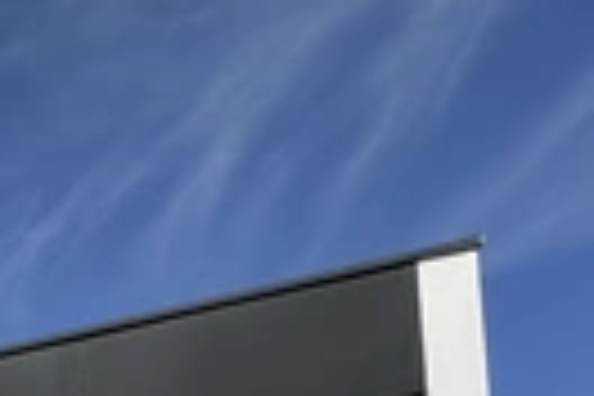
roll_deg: +1.1
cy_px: 747
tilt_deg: +4.0
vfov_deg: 18.6
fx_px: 874
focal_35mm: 53
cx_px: -432
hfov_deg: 23.3
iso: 50
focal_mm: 2.22
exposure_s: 1/3125
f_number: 2.2
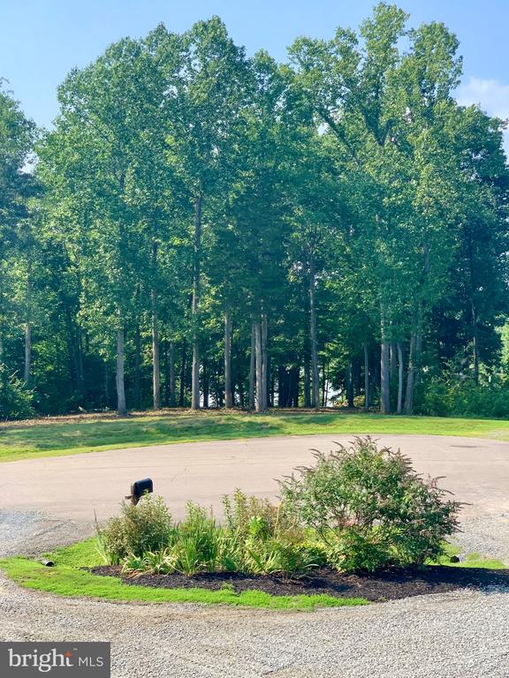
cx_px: 254
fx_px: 1019
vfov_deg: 36.8
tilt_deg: -0.5
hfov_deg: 28.0
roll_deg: +0.5
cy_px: 339
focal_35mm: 52
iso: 16
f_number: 2.4
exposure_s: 1/421
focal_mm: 6
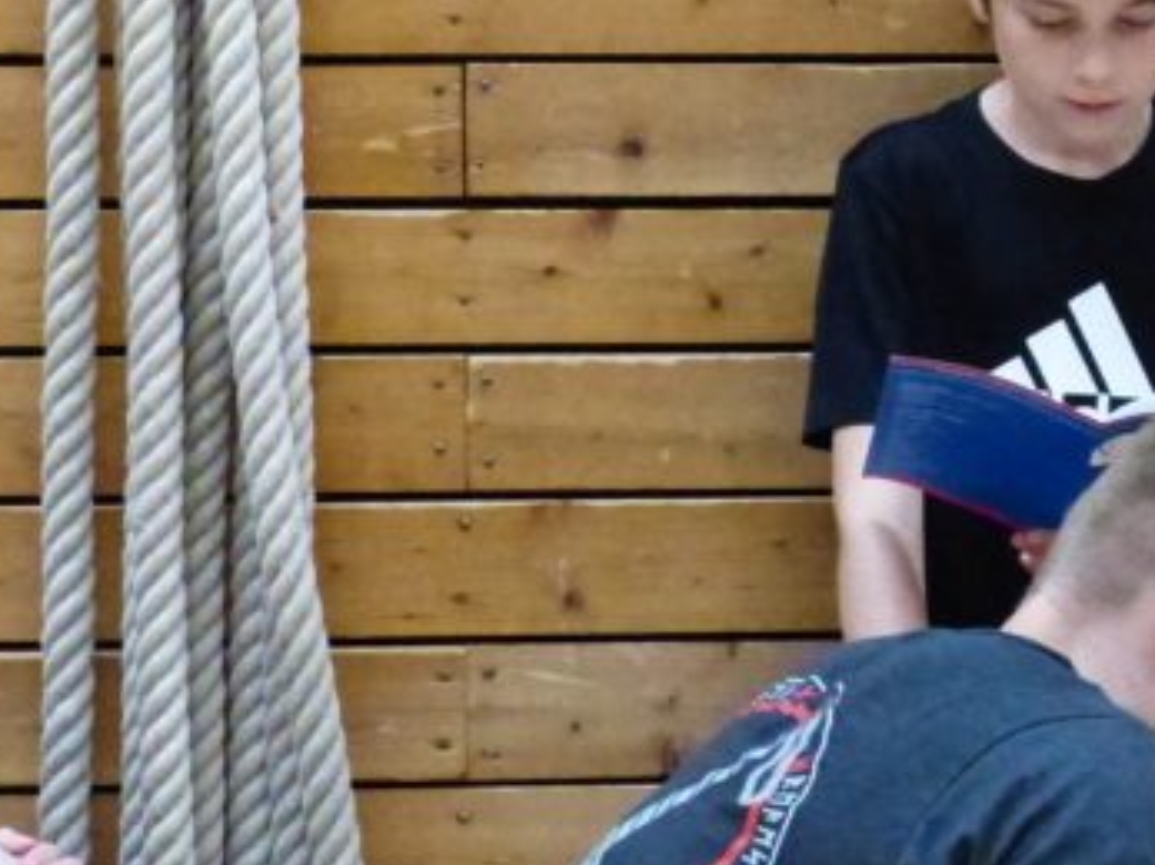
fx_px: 8772
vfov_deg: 5.6
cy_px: 559
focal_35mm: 263
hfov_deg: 7.4
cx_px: 1654
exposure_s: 1/100
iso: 1600
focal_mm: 16
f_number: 3.5
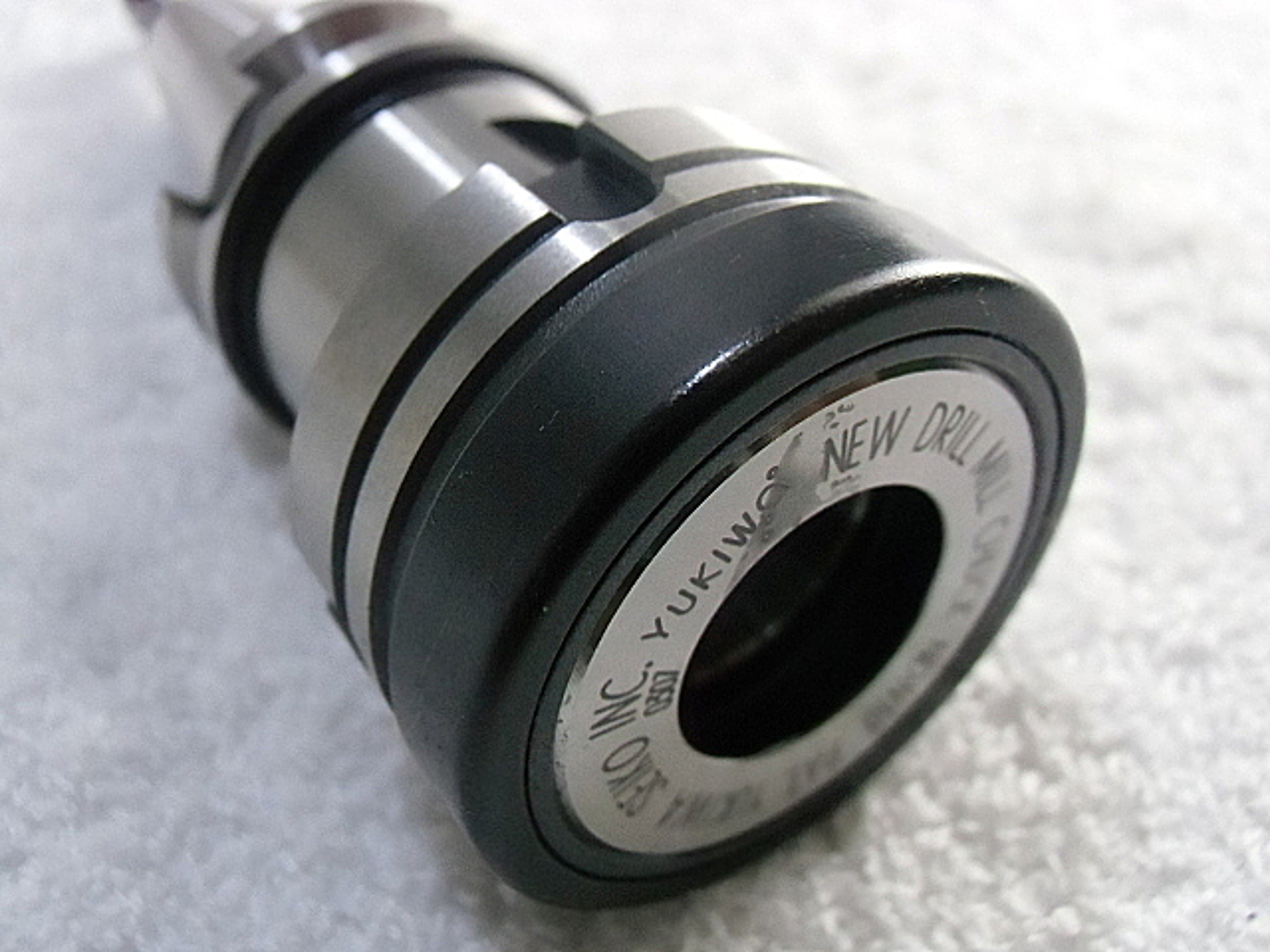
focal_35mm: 33
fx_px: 1211
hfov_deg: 55.4
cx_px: 635
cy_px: 476
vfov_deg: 42.9
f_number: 3.7
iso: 800
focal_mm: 5.93
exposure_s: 1/100
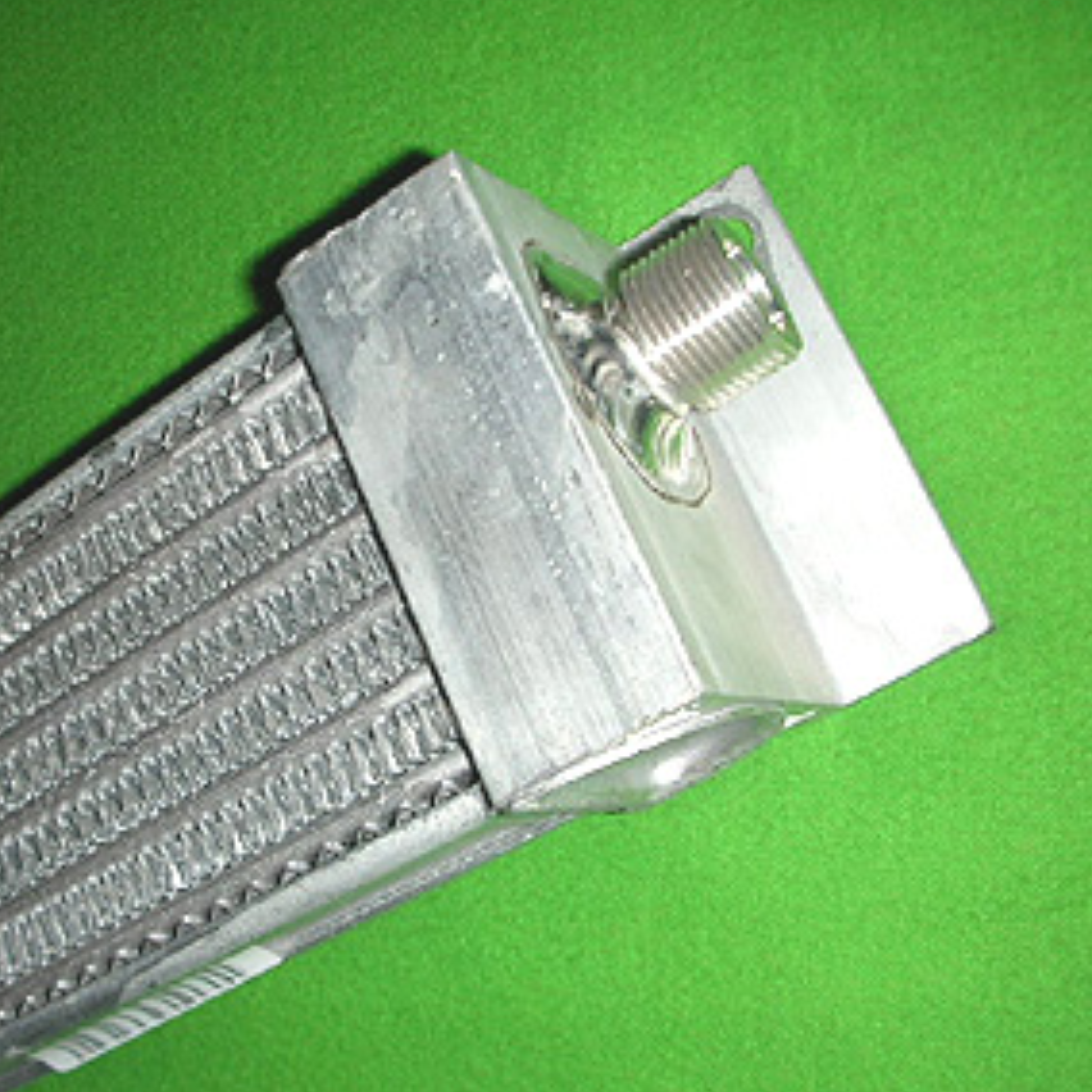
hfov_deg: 35.7
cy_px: 561
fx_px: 1677
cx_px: 358
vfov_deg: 36.1
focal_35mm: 47
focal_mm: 5.8
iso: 50
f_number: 8.5
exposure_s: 1/60.1
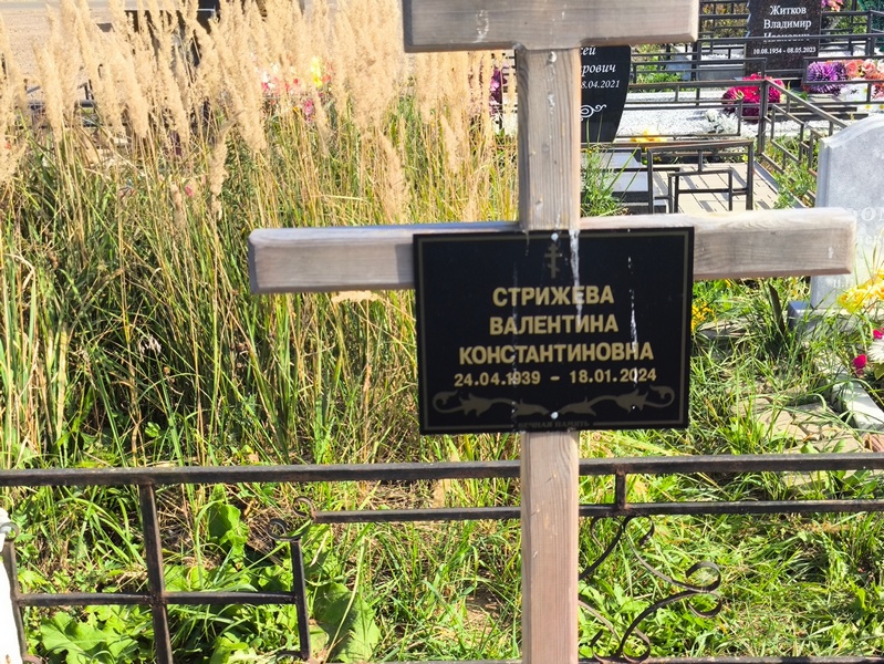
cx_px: 442
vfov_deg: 29.1
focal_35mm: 50
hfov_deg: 38.2
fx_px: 1277
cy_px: 332
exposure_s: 1/532
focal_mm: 4.71
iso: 50
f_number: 1.7
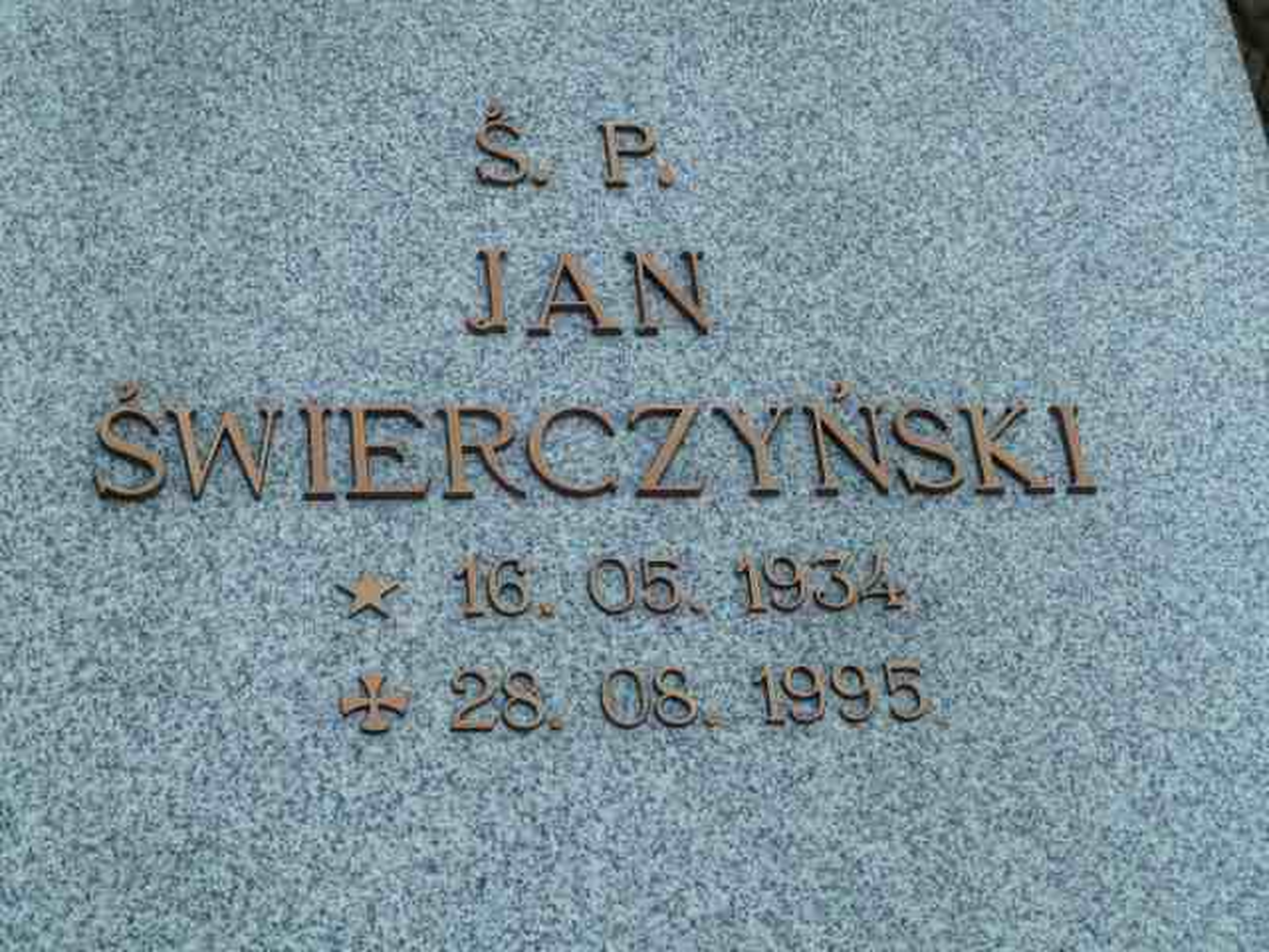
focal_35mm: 72
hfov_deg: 27.0
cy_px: 476
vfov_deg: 20.4
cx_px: 634
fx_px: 2639
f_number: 4.1
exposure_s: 1/320
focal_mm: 11.9
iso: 125
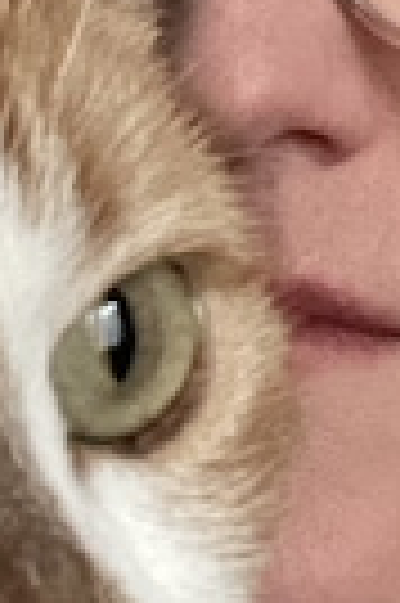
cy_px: 40
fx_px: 2490
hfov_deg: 9.0
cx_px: -198
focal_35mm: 149
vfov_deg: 13.6
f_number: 2.2
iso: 640
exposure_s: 1/24
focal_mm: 2.71
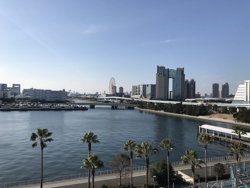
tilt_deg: +1.8
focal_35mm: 28
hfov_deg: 63.4
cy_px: 94
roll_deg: -1.6
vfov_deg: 49.7
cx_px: 125
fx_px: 202
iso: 20
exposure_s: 1/4367
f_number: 1.8
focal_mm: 3.99
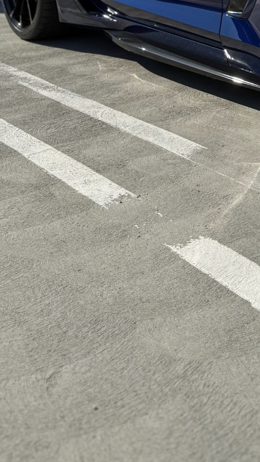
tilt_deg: -8.3
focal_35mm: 59
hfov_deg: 18.2
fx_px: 723
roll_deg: -0.5
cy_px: 3
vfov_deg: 32.6
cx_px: 386
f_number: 1.78
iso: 80
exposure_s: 1/3584
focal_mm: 6.76
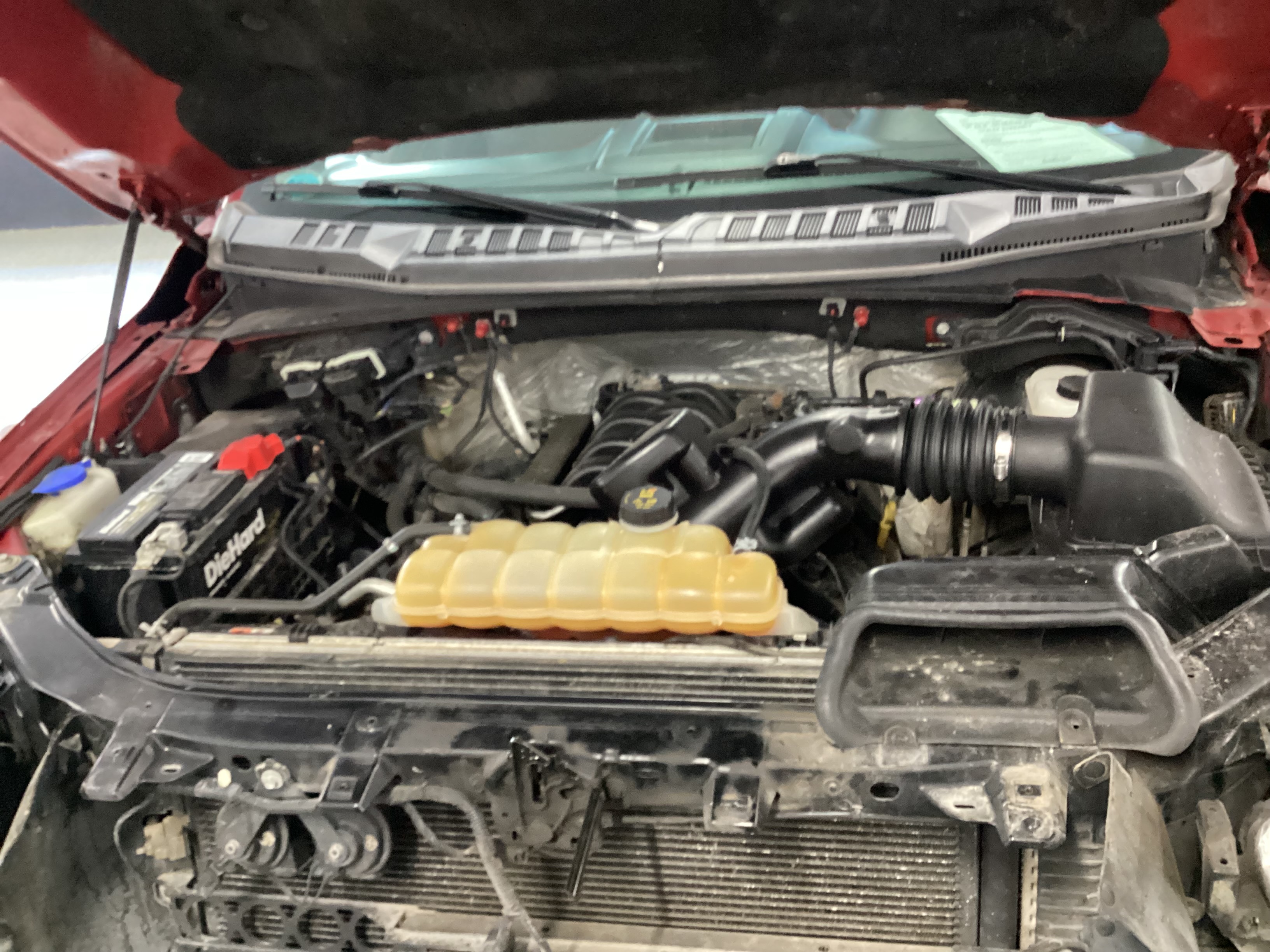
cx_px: 635
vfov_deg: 45.4
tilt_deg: -29.6
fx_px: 1137
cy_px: 476
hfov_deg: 58.4
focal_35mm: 31
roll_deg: +6.6
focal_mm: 3.3
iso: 640
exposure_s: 1/30
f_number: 2.4
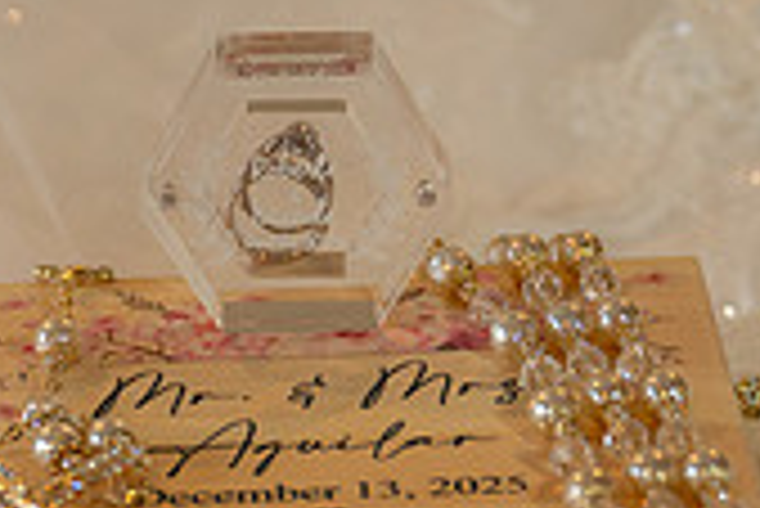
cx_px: 126
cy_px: 811
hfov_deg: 12.4
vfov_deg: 8.1
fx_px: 3486
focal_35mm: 165
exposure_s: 1/125
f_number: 2.8
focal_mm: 48
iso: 400
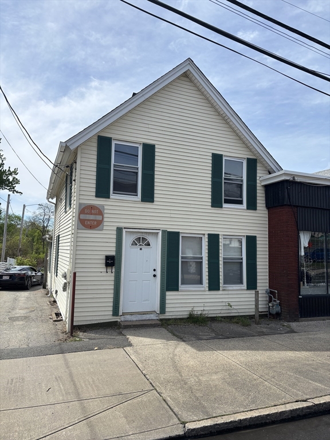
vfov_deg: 67.3
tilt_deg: +6.2
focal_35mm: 26
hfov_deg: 53.1
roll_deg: -1.7
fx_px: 330
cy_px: 220
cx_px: 165
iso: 50
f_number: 1.6
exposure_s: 1/3311
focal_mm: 5.96
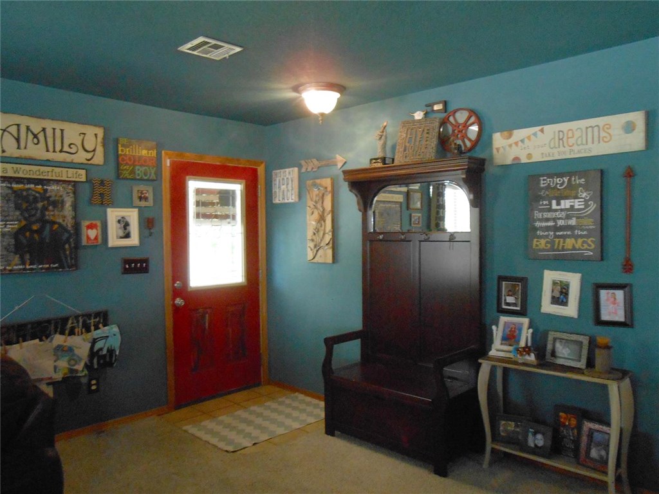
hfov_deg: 67.3
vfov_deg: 53.1
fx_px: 495
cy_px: 247
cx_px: 330
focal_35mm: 26
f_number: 3.5
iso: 400
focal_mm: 4.6
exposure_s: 1/20
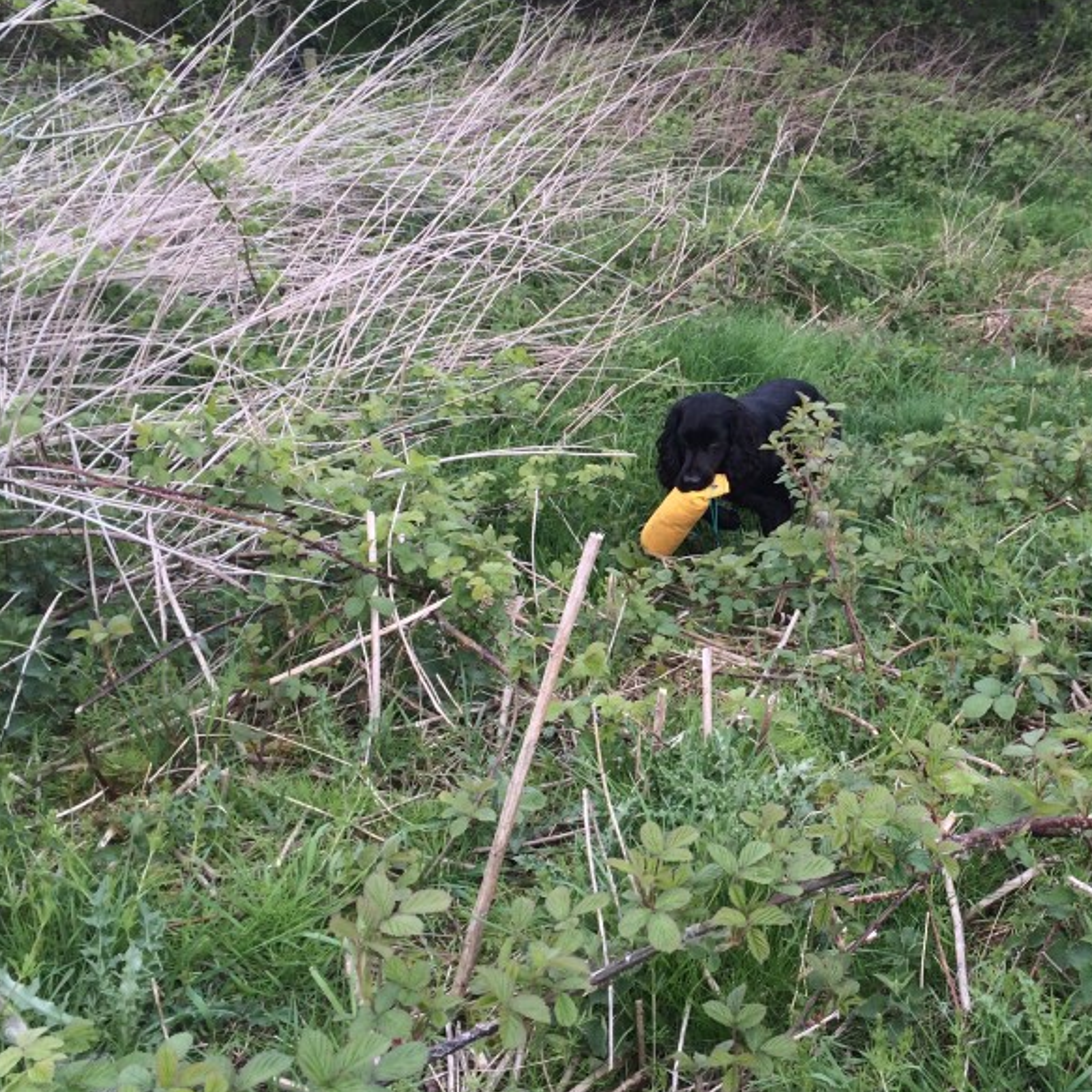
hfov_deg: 36.6
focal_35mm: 45
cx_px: 835
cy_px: 457
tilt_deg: -17.7
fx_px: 1606
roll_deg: -0.8
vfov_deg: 37.5
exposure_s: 1/357
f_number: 2.2
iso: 32
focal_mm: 4.15
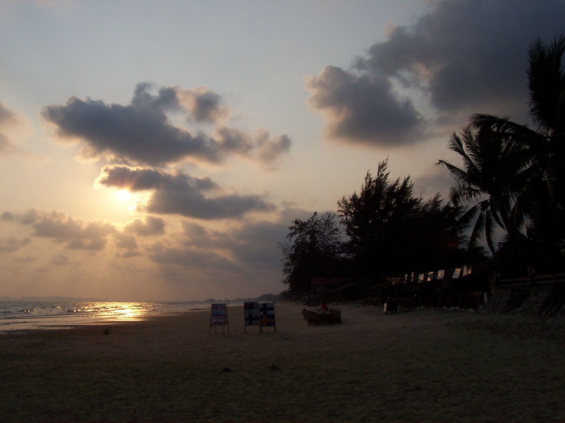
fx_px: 604
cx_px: 282
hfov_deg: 50.1
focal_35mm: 37
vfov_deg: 38.7
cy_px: 212
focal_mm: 5.6
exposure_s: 1/1000
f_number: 5.6
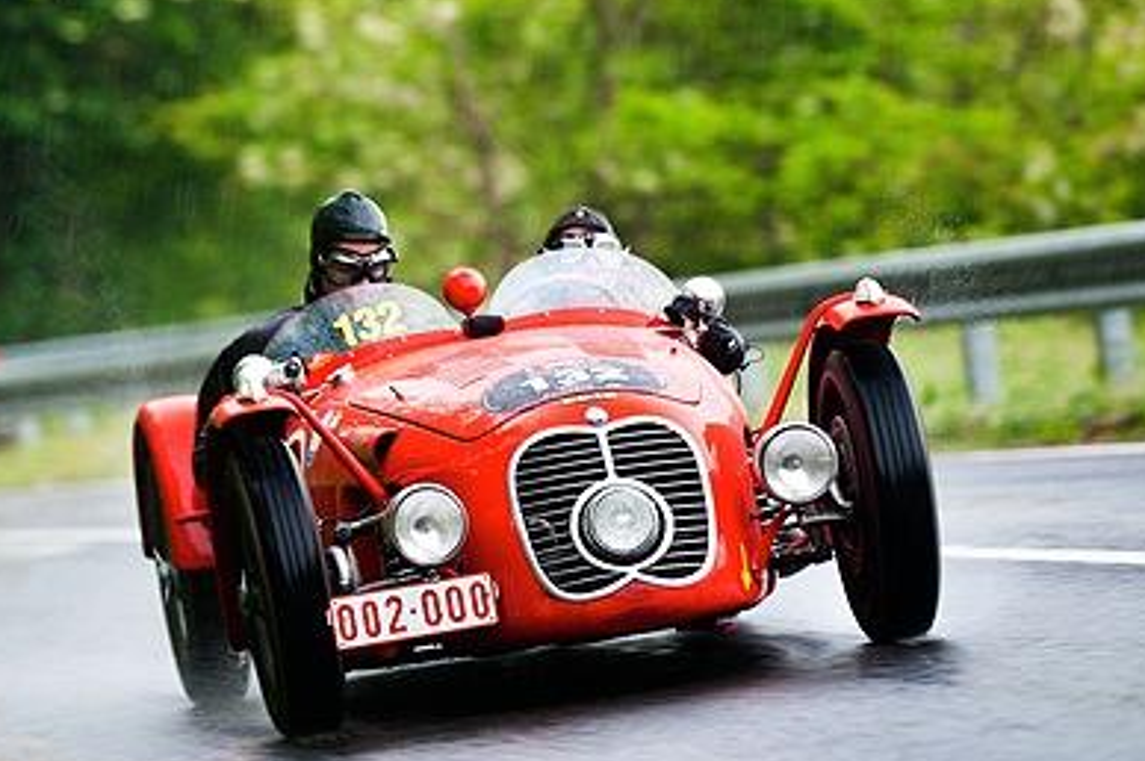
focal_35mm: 309
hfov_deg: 6.7
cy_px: 332
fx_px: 9819
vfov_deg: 4.4
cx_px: 301
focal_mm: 200
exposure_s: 1/80
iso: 500
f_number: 4
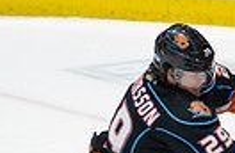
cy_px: 242
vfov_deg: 1.3
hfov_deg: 2.0
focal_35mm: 1049
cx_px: 465
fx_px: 6800
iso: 1600
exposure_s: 1/640
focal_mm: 200
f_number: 4
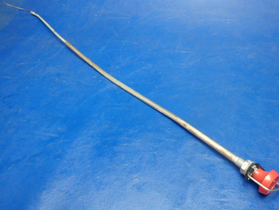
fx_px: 258
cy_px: 94
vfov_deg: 44.1
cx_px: 137
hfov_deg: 56.8
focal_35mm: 32
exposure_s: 1/30
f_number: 3.9
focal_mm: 5
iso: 640
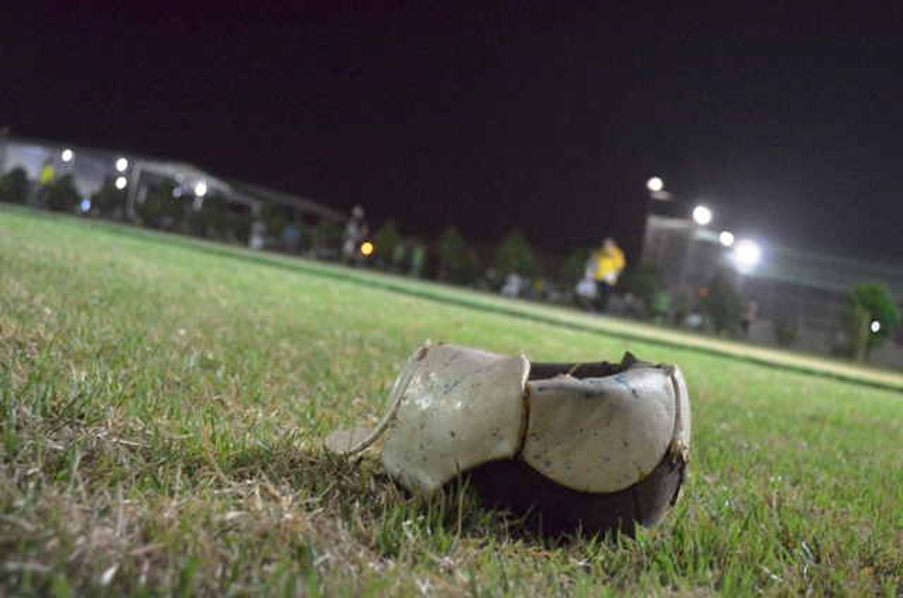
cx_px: 452
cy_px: 299
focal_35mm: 48
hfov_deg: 41.2
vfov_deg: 28.0
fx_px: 1202
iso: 3200
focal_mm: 32
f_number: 4.8
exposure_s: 1/80
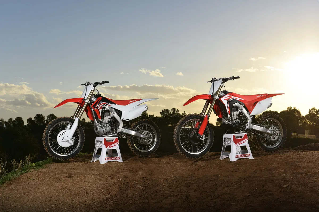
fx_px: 461
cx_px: 160
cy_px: 106
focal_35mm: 52
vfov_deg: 26.0
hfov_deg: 38.2
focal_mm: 52
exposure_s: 1/250
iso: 64
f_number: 9
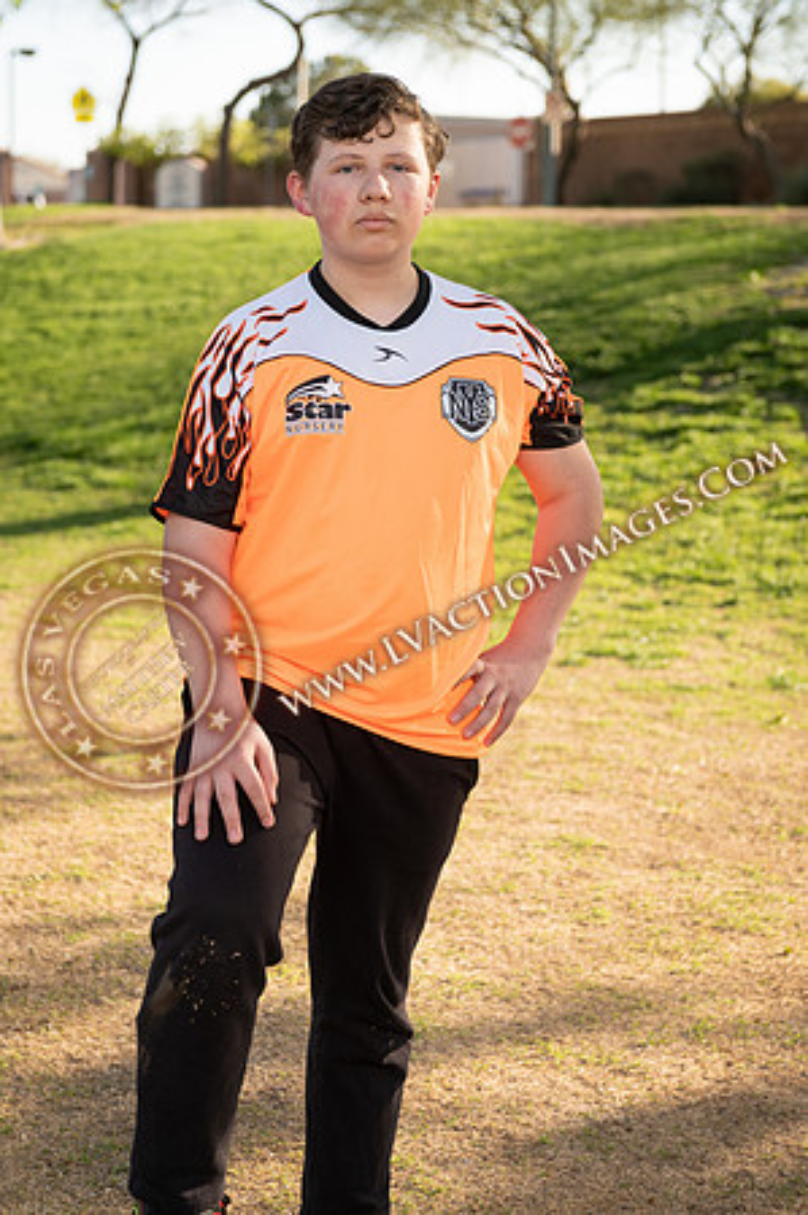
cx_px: 404
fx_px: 2362
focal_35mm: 70
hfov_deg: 19.4
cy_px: 608
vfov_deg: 28.9
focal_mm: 70
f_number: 4
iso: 100
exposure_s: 1/250
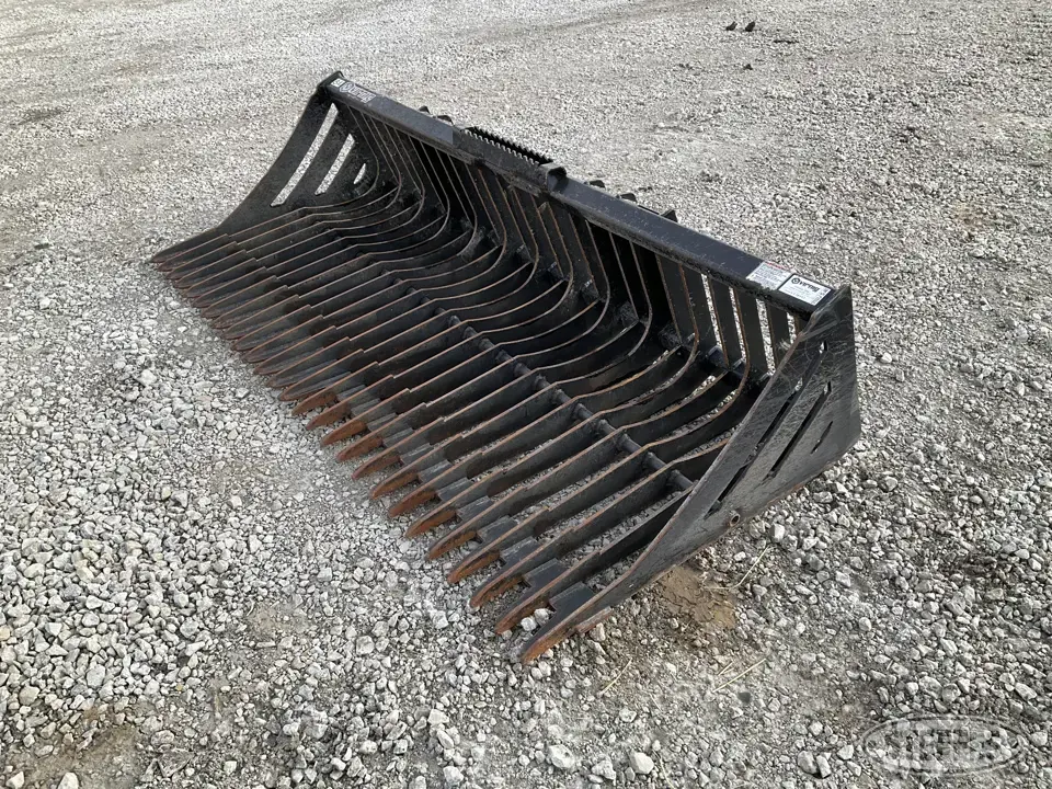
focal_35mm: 29
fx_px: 881
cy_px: 394
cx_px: 526
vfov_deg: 48.2
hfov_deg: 61.7
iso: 25
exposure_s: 1/465
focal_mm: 3
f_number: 1.8
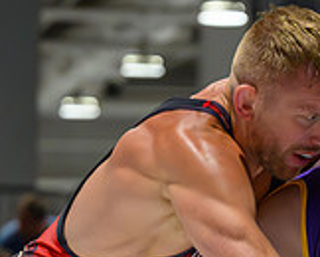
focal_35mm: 384
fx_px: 3641
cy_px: 273
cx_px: 429
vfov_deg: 4.0
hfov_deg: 5.0
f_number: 2.8
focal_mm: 77
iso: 5600
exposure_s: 1/640
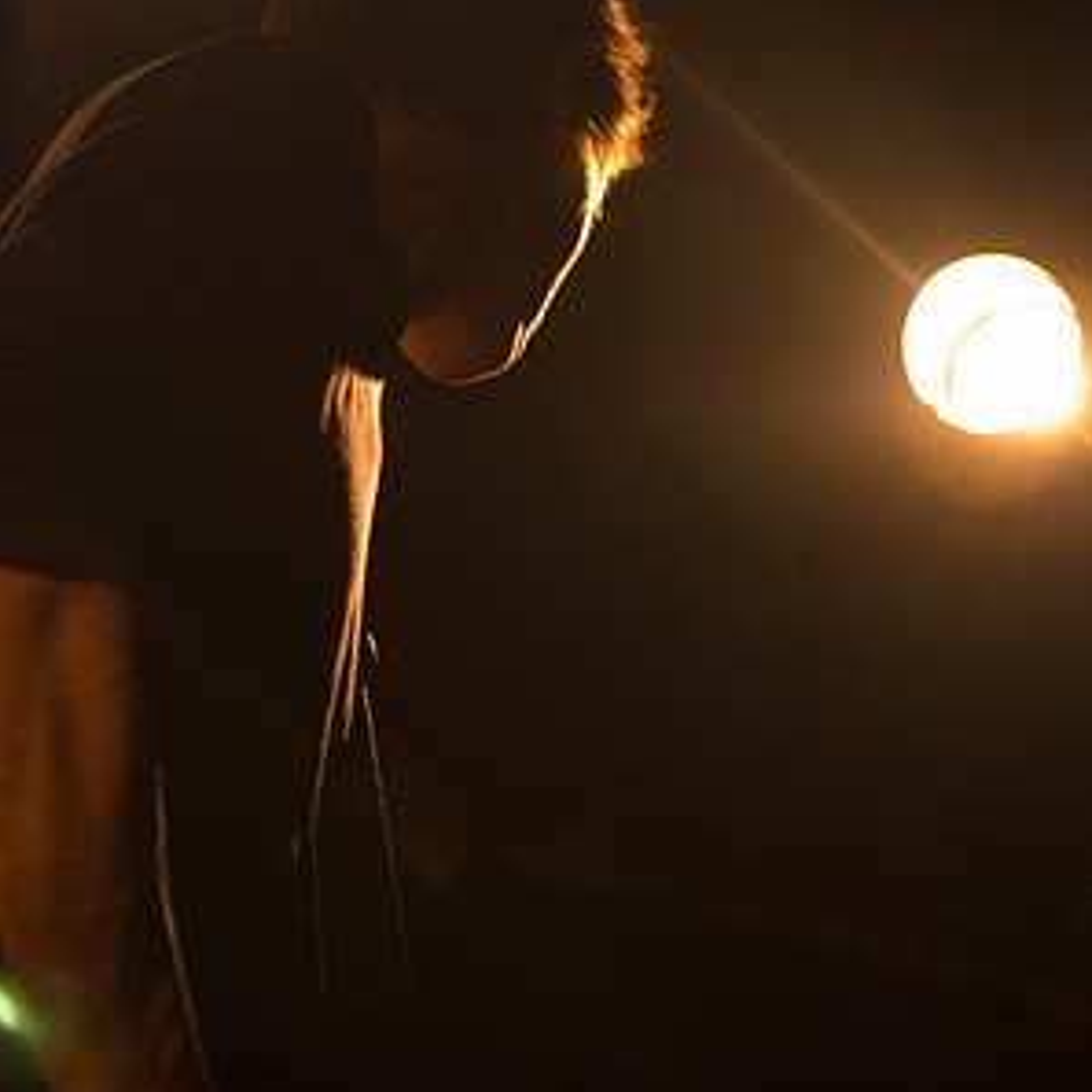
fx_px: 3997
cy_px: 702
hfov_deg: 15.6
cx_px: 546
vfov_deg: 15.5
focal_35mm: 112
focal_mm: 58
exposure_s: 1/50
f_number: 2.8
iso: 1600
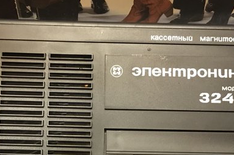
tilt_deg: -83.6
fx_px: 409
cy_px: 167
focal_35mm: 63
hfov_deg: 31.7
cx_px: 85
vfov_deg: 20.6
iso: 100
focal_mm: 4.15
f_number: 2.2
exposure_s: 1/17
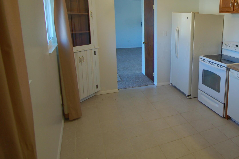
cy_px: 51
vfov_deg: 47.0
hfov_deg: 62.4
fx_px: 179
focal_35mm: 27
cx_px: 187
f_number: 3.5
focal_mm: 10
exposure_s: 1/50
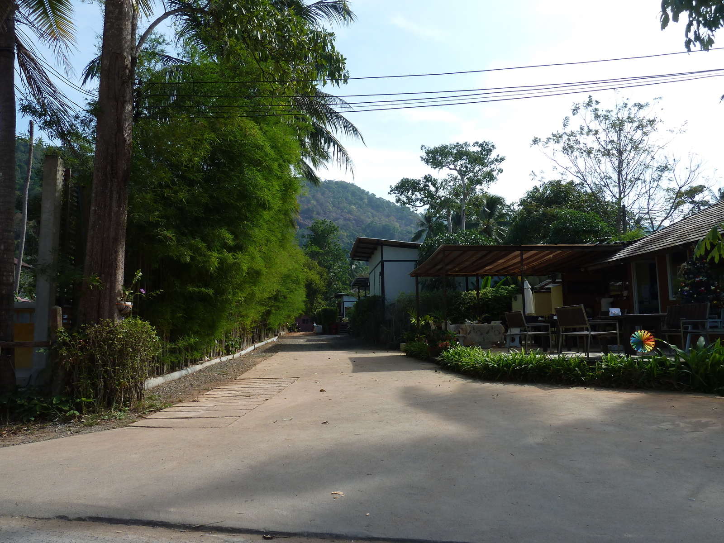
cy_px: 272
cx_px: 362
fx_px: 523
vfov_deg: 54.9
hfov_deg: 69.4
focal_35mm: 25
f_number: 4
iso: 80
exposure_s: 1/400
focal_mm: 4.1
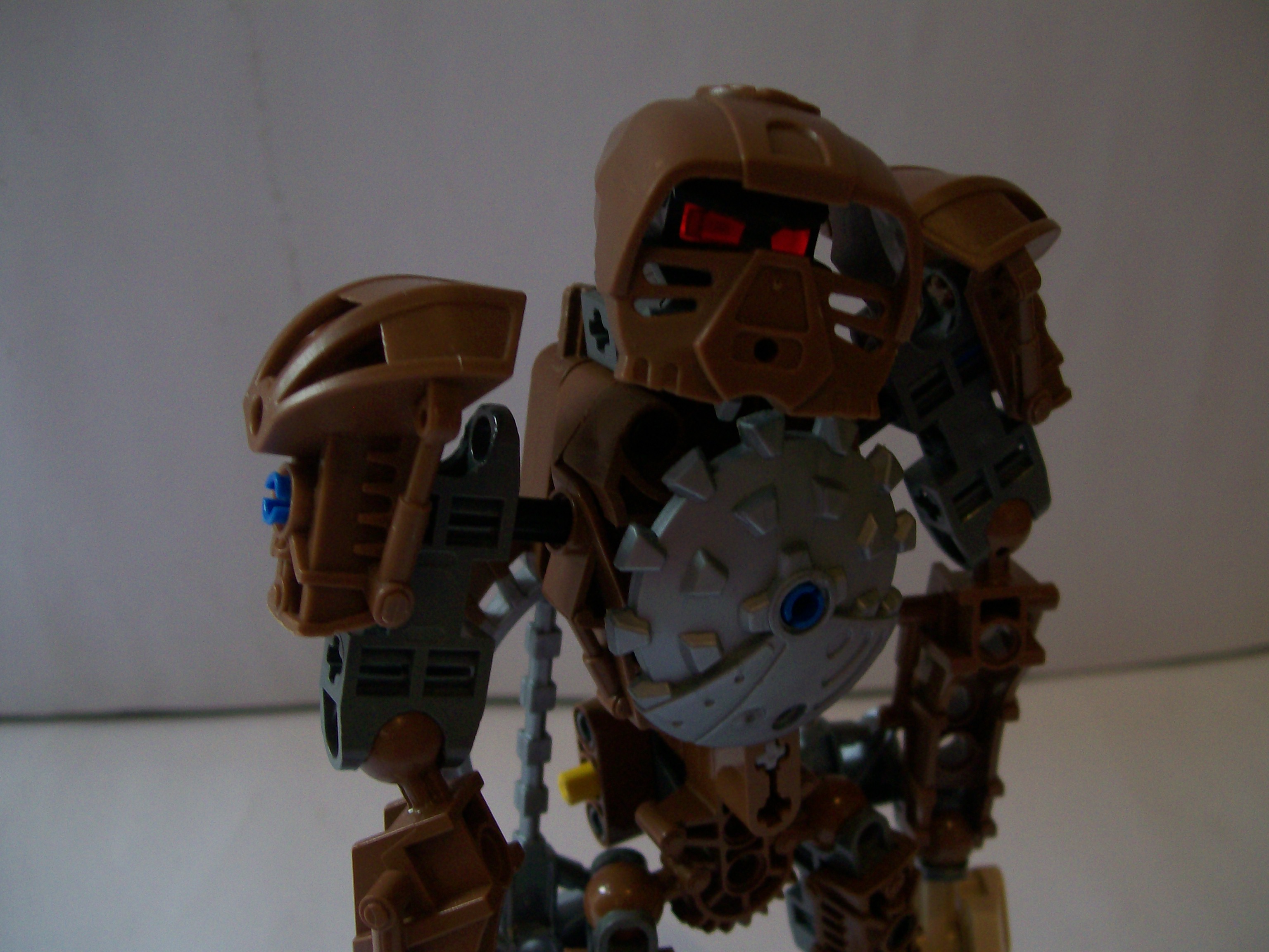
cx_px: 634
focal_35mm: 36
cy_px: 476
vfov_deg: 39.7
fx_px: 1320
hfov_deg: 51.4
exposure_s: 1/32
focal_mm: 6
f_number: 2.7
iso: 96
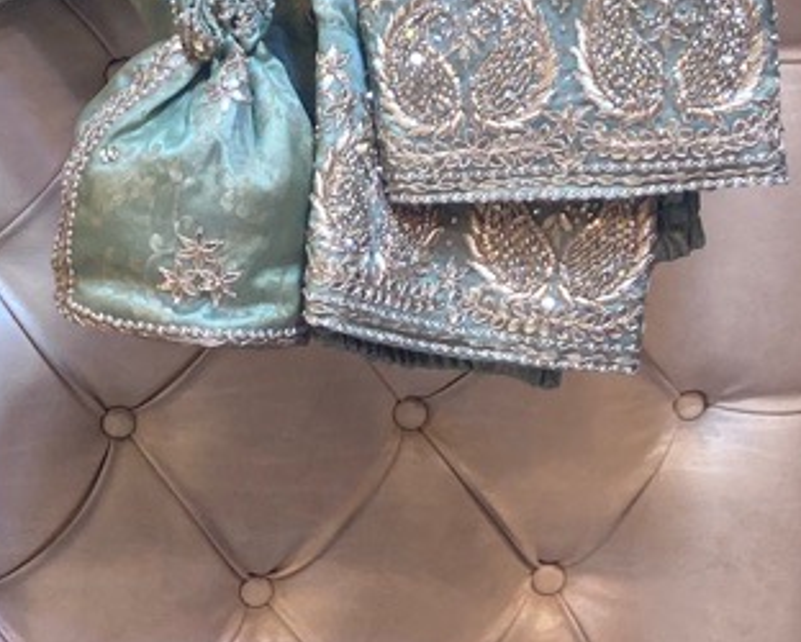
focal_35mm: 112
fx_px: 2657
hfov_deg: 15.7
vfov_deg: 13.7
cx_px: -424
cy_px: 136
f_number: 1.8
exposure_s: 1/100
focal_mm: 3.99
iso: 40
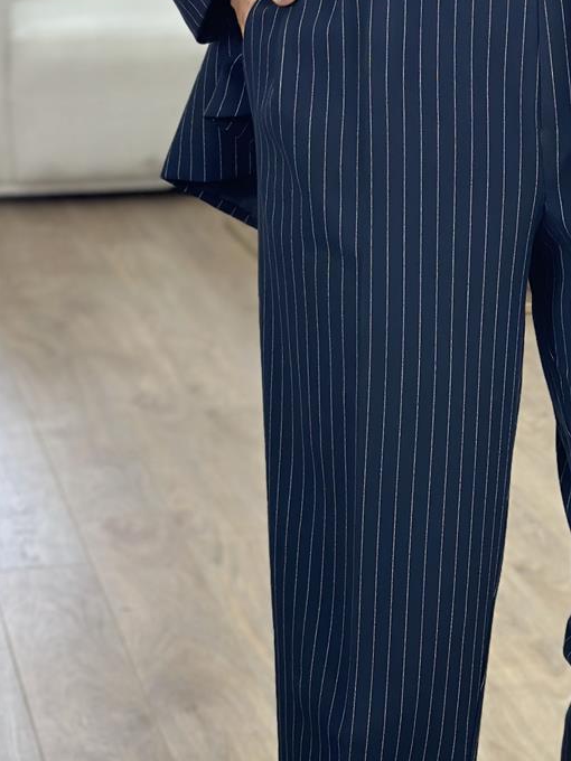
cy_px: 582
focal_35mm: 113
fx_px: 2485
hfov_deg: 12.9
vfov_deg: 17.3
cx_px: 562
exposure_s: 1/100
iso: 100
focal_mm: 6.86
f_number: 1.78
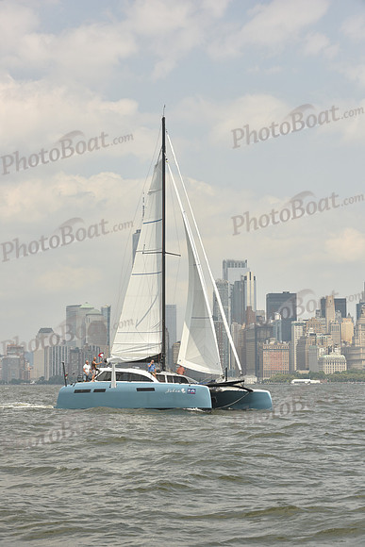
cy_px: 274
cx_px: 182
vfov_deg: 28.8
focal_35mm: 70
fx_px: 1064
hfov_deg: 19.5
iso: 250
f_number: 9
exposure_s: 1/800
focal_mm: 70
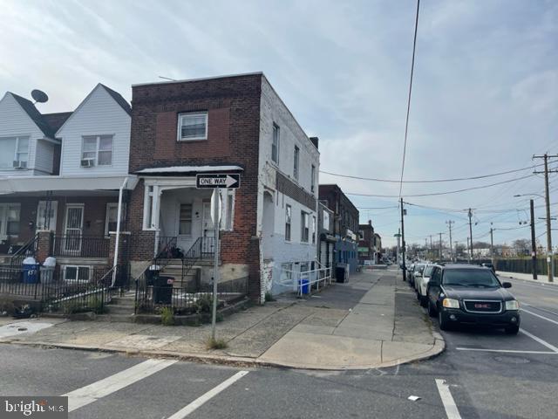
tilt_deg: +4.8
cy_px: 210
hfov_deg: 67.3
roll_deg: -0.8
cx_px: 279
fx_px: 419
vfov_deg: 53.1
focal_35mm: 26
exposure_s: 1/4902
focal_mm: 5.1
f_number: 1.6
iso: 32
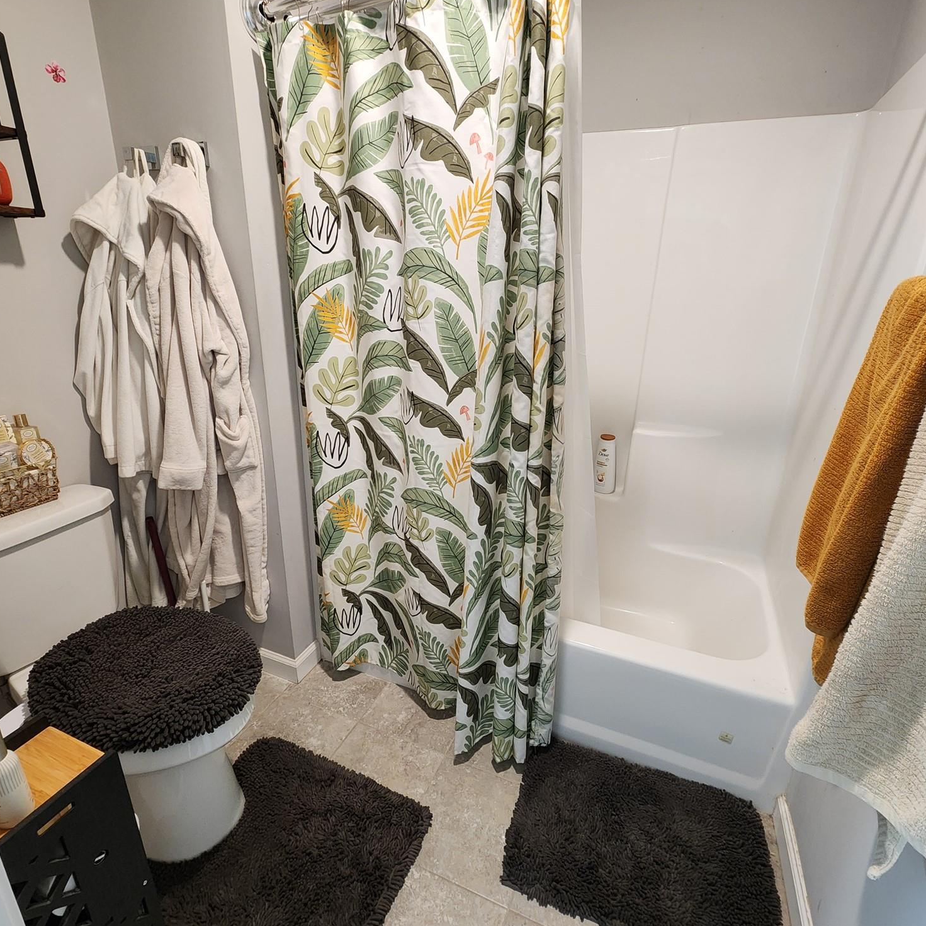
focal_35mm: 16
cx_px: 474
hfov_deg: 87.4
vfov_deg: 87.4
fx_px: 484
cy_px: 445
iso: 400
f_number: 2.2
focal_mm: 2.2
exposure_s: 1/40
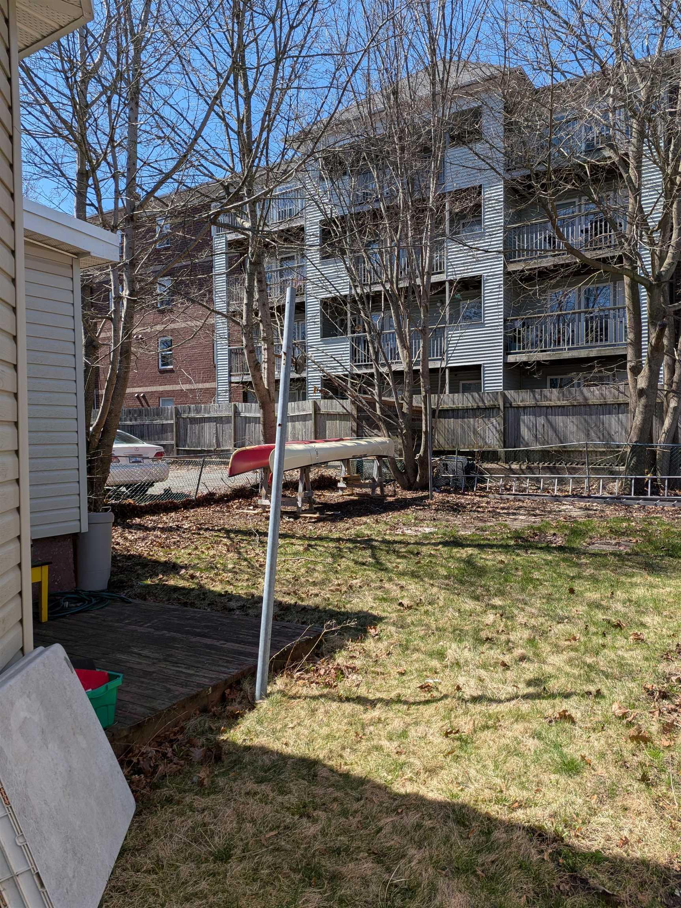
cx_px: 340
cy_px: 454
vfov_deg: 71.6
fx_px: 630
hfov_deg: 56.8
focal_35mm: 24
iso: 33
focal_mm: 4.53
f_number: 1.7
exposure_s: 1/1232
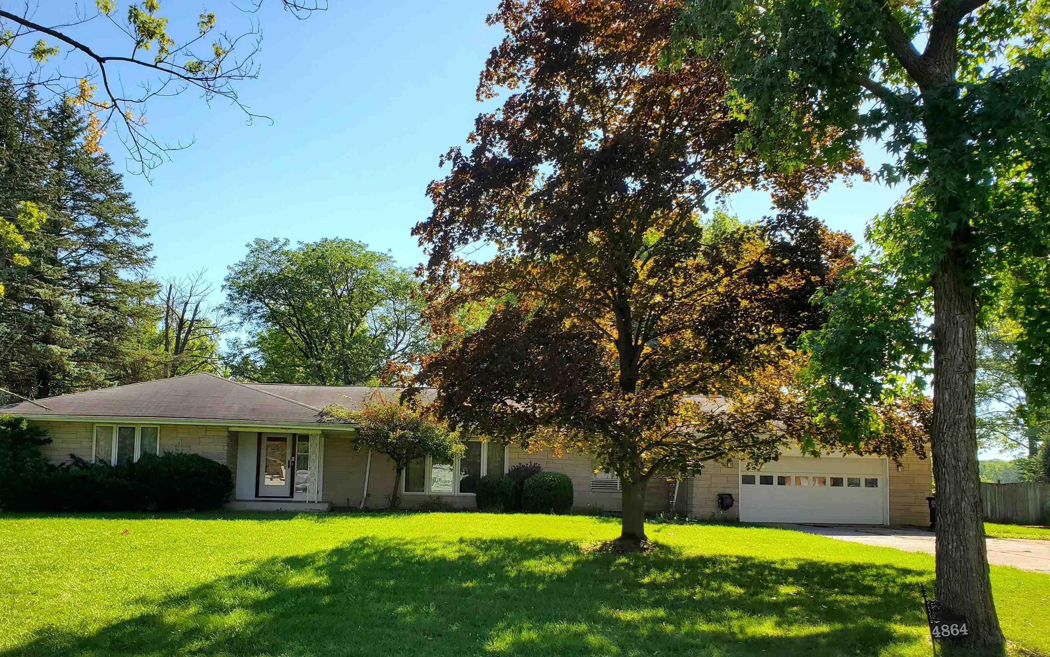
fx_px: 887
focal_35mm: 31
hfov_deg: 61.1
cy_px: 399
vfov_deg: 40.4
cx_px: 475
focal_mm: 4.3
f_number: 2.4
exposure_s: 1/968
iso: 50
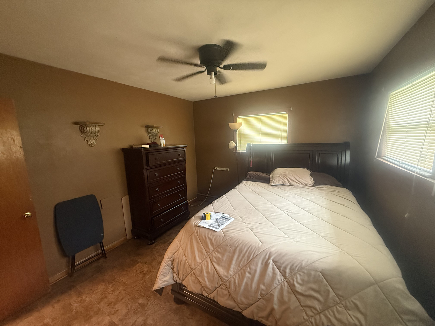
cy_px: 163
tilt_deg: -8.4
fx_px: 176
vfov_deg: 85.7
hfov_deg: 102.1
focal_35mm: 14
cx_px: 218
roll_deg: +2.3
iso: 640
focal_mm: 2.22
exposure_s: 1/60
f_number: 2.2
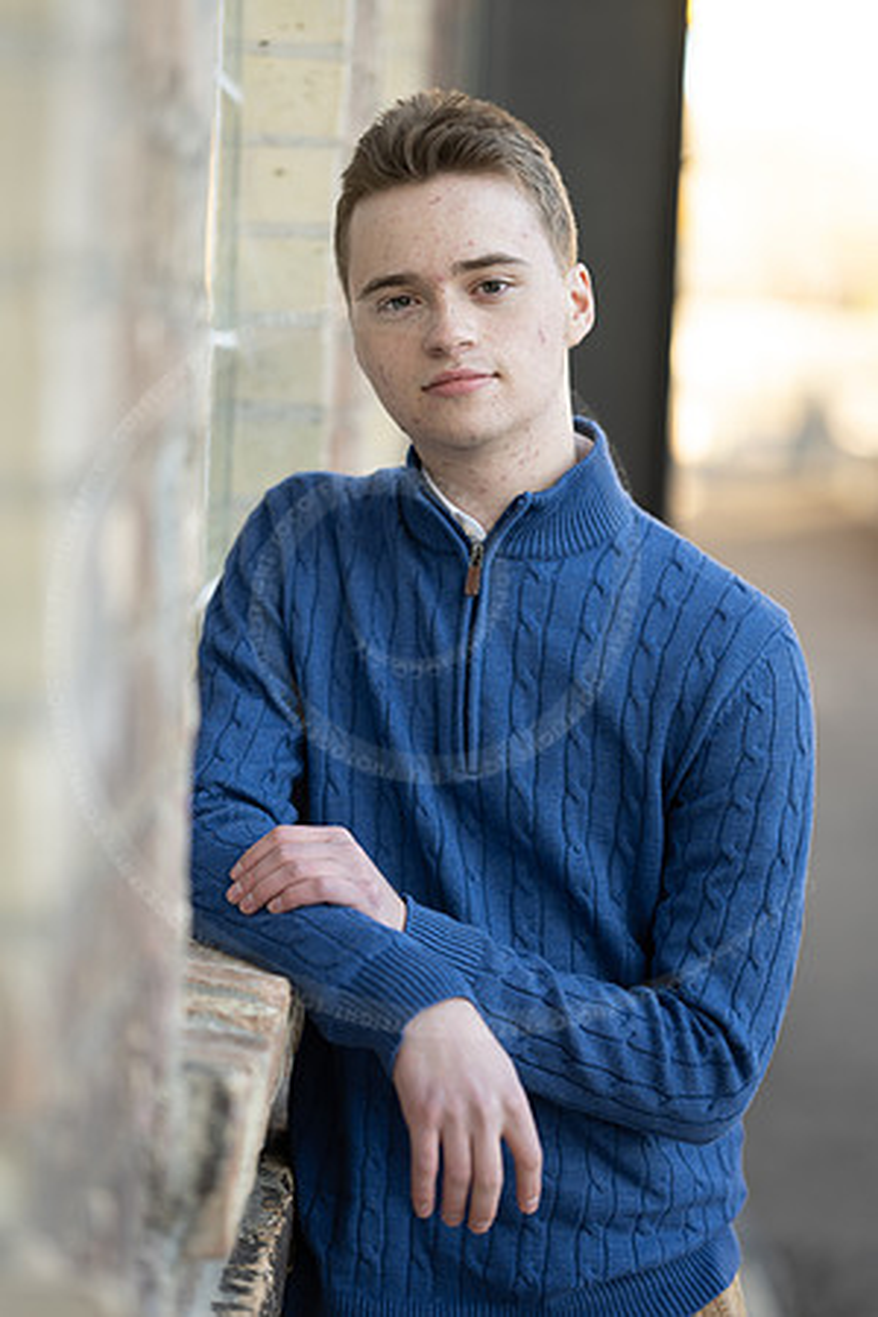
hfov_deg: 16.1
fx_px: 3109
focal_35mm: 85
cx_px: 439
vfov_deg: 23.9
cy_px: 658
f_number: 1.8
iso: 100
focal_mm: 85
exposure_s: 1/160
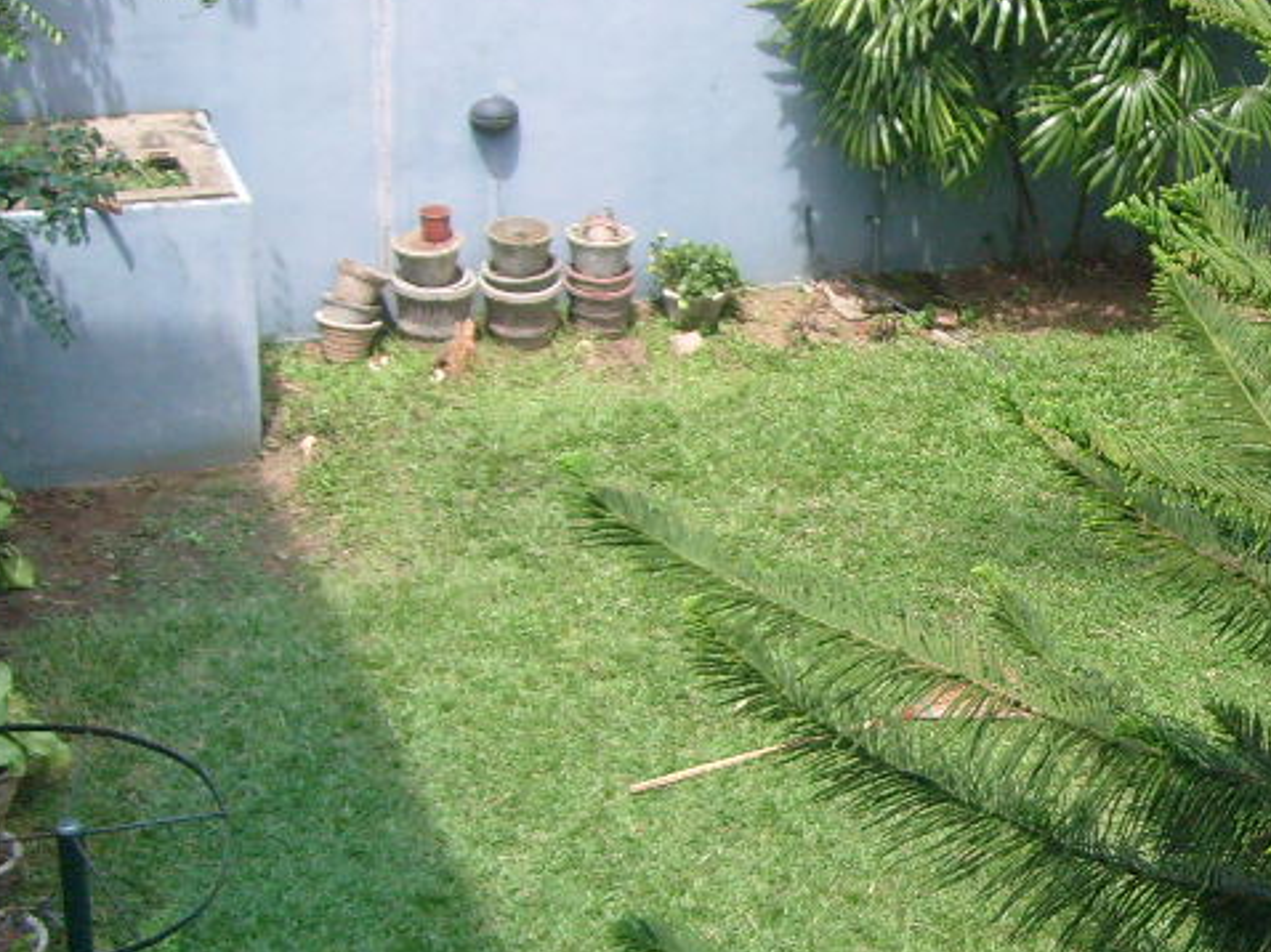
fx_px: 2752
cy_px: 598
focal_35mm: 75
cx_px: 1199
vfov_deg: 19.6
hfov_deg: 25.0
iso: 80
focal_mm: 5.8
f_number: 7.1
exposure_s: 1/125
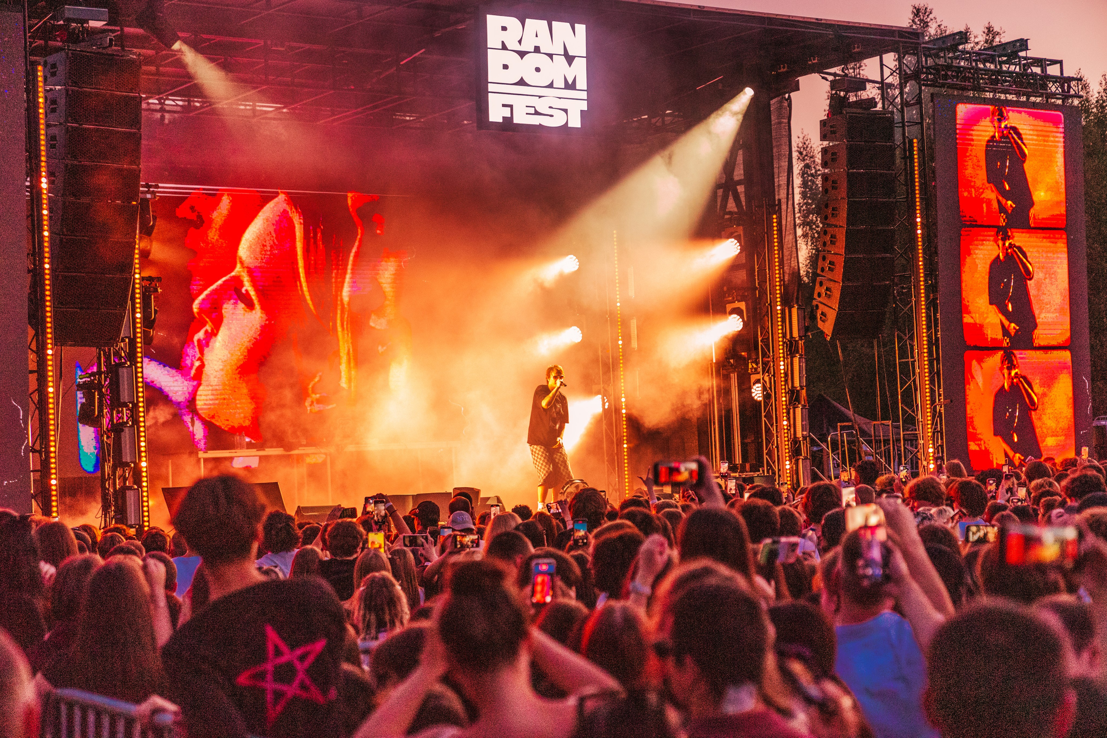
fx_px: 2091
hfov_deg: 29.7
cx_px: 554
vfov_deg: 20.0
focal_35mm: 68
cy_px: 369
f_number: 2.8
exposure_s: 1/640
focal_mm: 68
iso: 5000
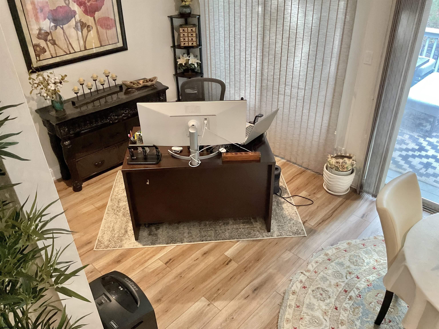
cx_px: 220
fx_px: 368
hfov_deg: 61.7
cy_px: 164
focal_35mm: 29
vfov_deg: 48.2
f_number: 1.8
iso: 160
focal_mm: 3
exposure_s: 1/60
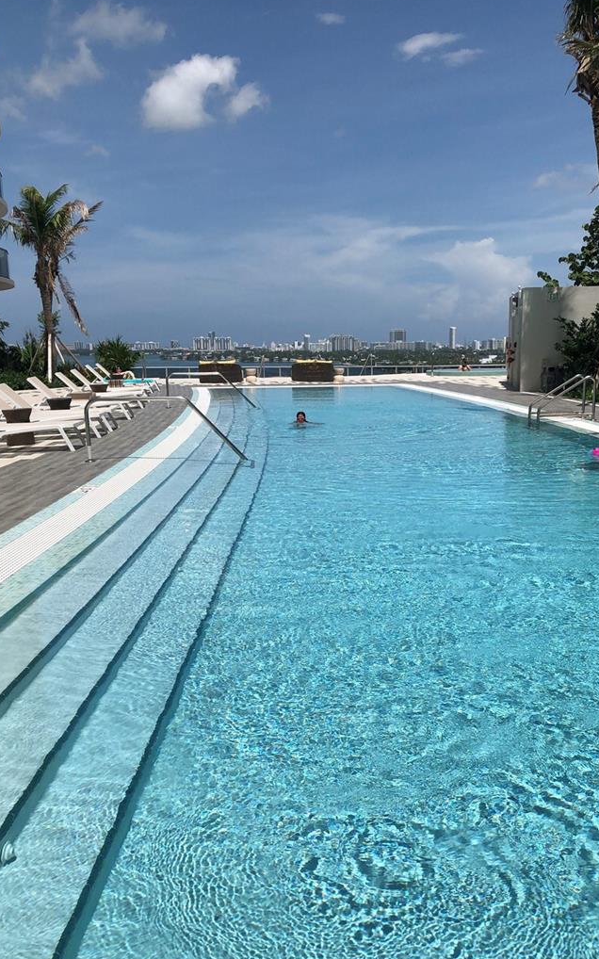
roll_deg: +2.0
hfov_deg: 36.2
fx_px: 914
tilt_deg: -11.6
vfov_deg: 55.1
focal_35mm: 35
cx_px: 339
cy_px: 551
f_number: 1.8
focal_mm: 4
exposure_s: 1/5405
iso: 25
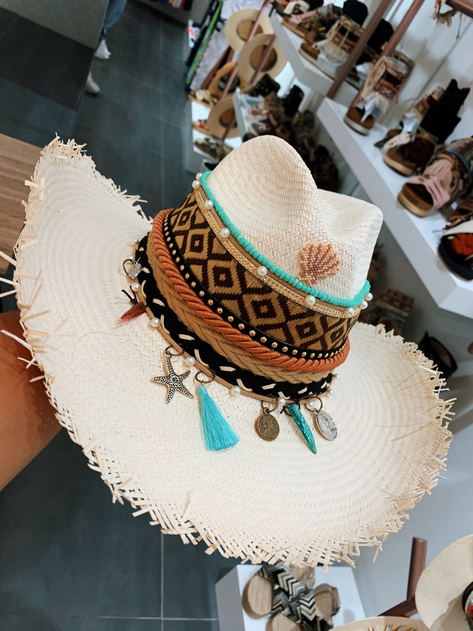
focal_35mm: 26
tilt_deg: -36.0
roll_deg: -33.1
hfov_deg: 53.1
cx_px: 236
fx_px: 474
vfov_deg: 67.3
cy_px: 316
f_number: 1.8
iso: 80
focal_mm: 4.25
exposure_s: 1/121
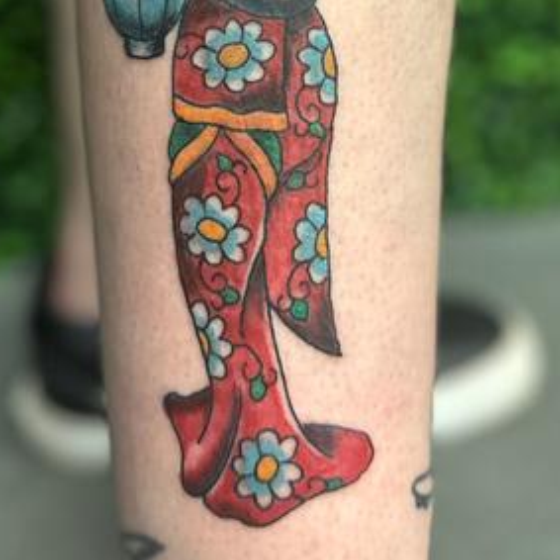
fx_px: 1098
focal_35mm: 60
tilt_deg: -18.9
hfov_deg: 28.6
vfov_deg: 27.0
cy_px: -4
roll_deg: +0.8
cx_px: 255
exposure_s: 1/40
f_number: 1.78
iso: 640
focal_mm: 6.86
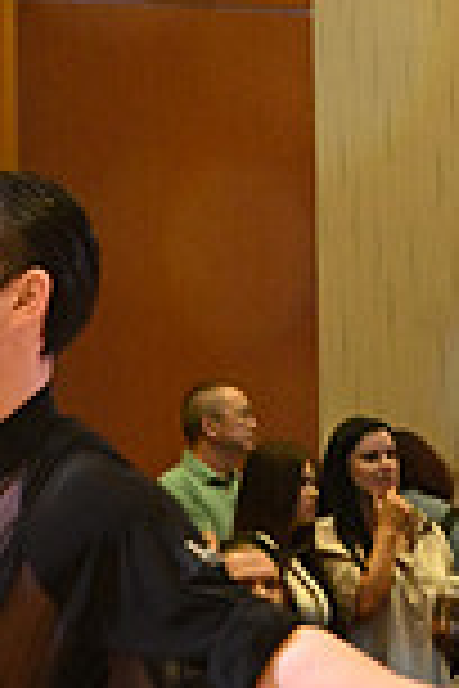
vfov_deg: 5.3
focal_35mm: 386
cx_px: -353
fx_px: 7382
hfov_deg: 3.5
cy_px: 1007
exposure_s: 1/400
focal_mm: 102
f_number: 5.6
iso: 4000
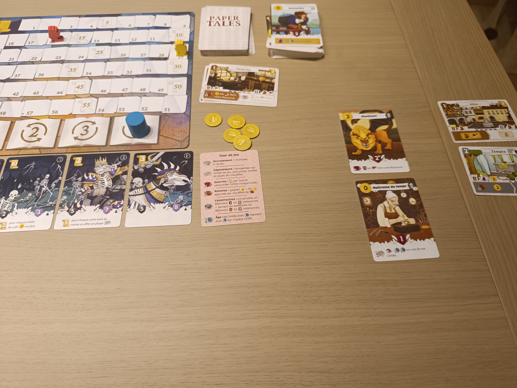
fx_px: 358
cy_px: 194
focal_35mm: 24
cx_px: 258
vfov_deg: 56.8
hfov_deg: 71.6
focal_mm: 6.14
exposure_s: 1/50
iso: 642
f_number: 1.65
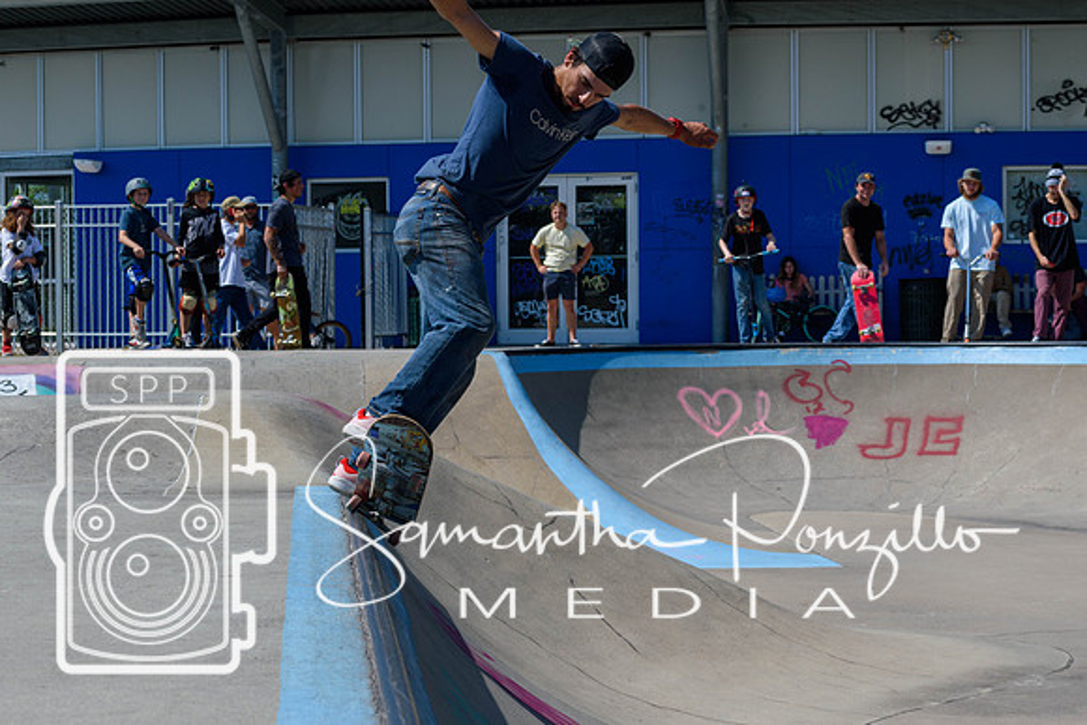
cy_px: 362
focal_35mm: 105
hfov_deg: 19.5
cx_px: 544
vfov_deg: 13.0
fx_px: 3171
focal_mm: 70
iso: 200
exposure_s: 1/1000
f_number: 8
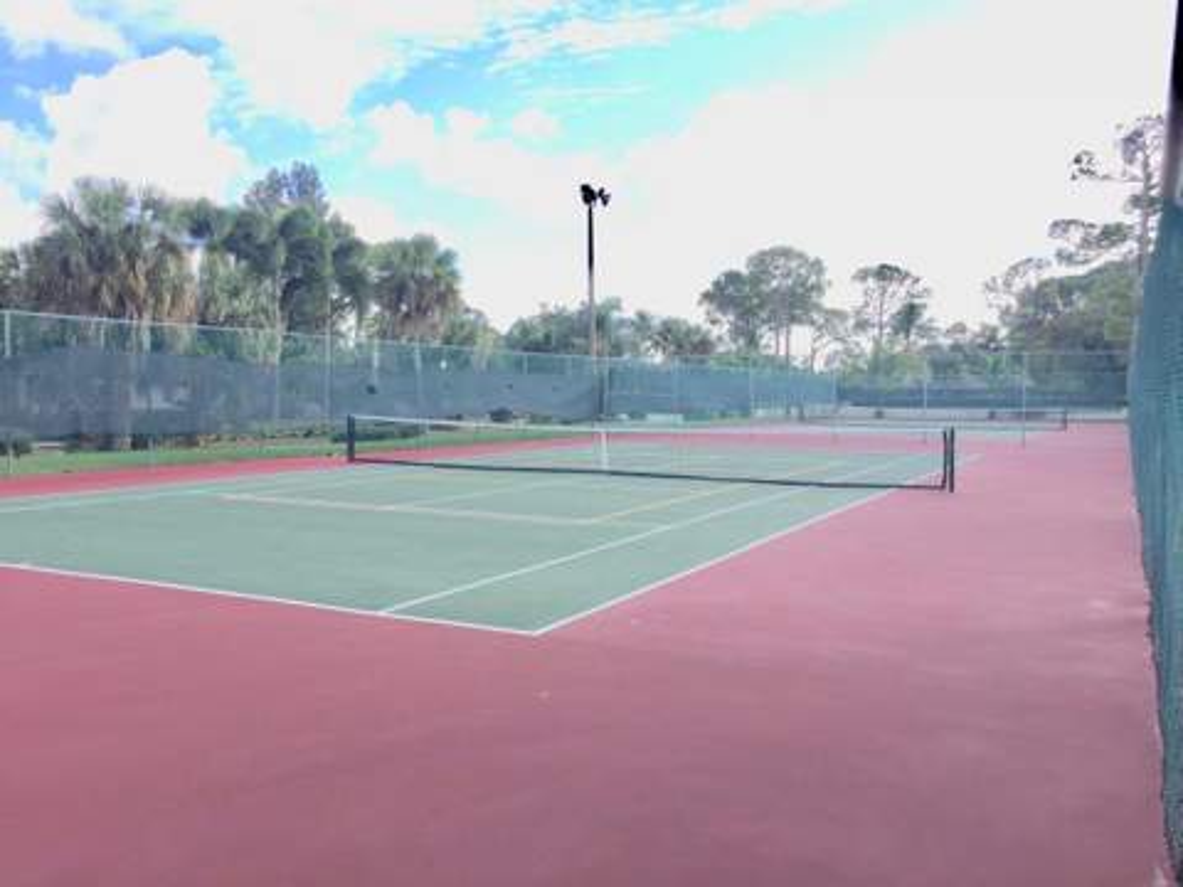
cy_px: 444
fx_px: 991
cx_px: 592
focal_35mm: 29
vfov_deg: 48.2
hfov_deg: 61.7
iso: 32
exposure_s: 1/694
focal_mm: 4.15
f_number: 2.2
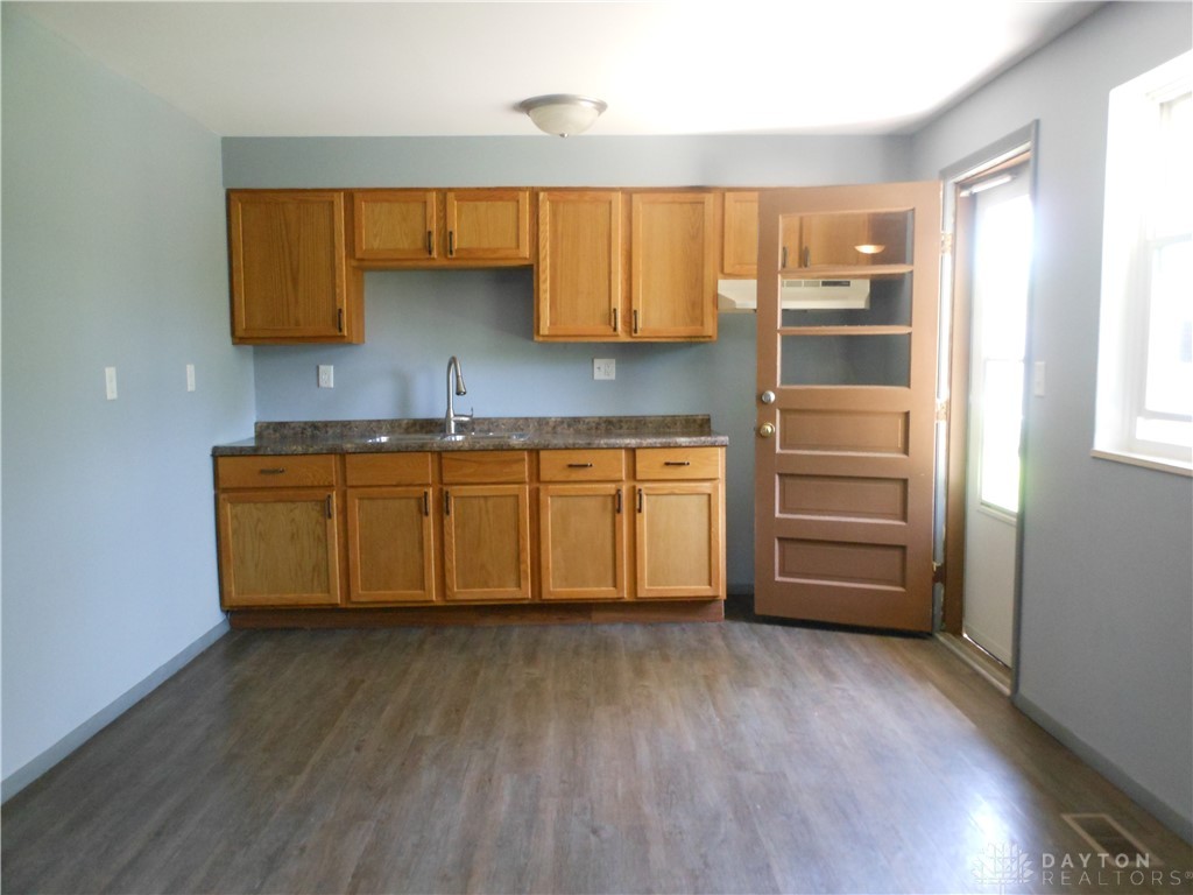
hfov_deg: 63.4
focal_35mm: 28
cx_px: 596
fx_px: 965
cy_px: 448
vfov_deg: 49.7
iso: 400
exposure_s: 1/25
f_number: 3.7
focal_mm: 5
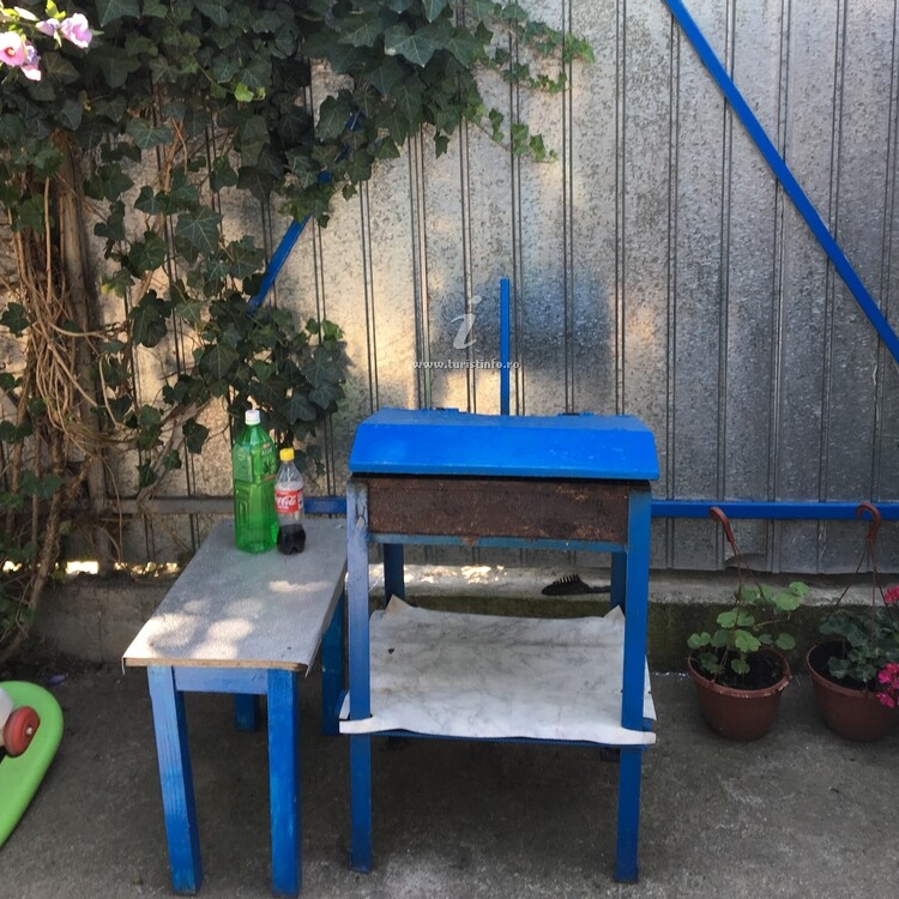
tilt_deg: -11.8
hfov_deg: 47.2
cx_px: 450
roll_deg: +1.3
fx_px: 1028
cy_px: 314
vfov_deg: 46.6
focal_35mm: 35
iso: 25
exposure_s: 1/129
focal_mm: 4.15
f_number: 2.2
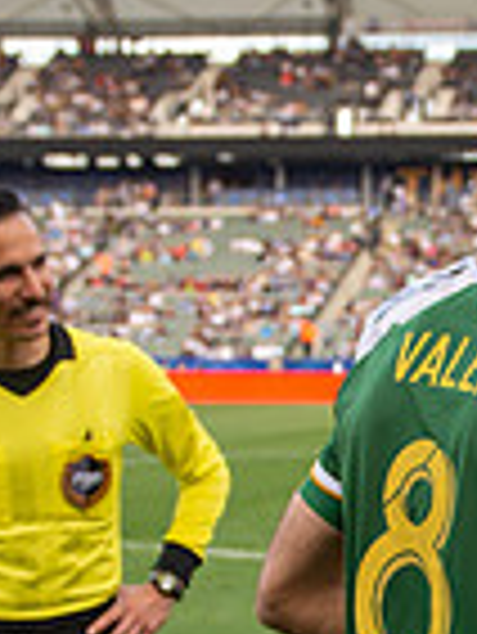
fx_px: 1743
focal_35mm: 95
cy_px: 488
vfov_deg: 20.4
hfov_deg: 15.1
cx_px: 549
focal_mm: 24
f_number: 2.8
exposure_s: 1/640
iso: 400
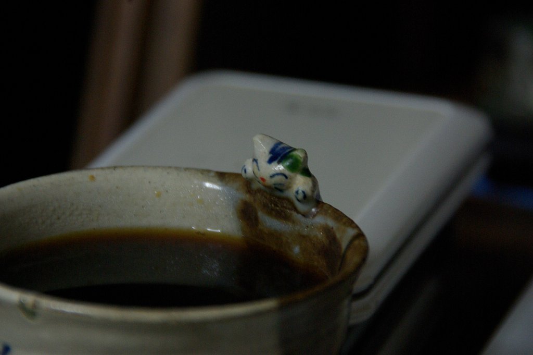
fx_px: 5547
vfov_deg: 3.7
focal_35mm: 375
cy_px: 178
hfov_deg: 5.5
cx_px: 266
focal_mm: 250
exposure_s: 1/30
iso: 800
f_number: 6.3
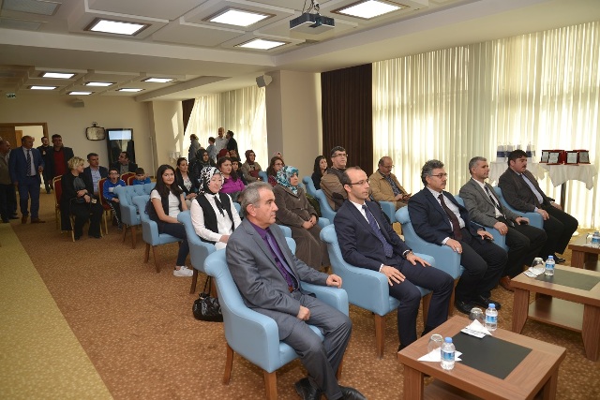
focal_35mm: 24
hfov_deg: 73.7
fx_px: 400
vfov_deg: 53.2
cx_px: 300
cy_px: 200
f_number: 4
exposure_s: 1/50
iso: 100
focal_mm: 24
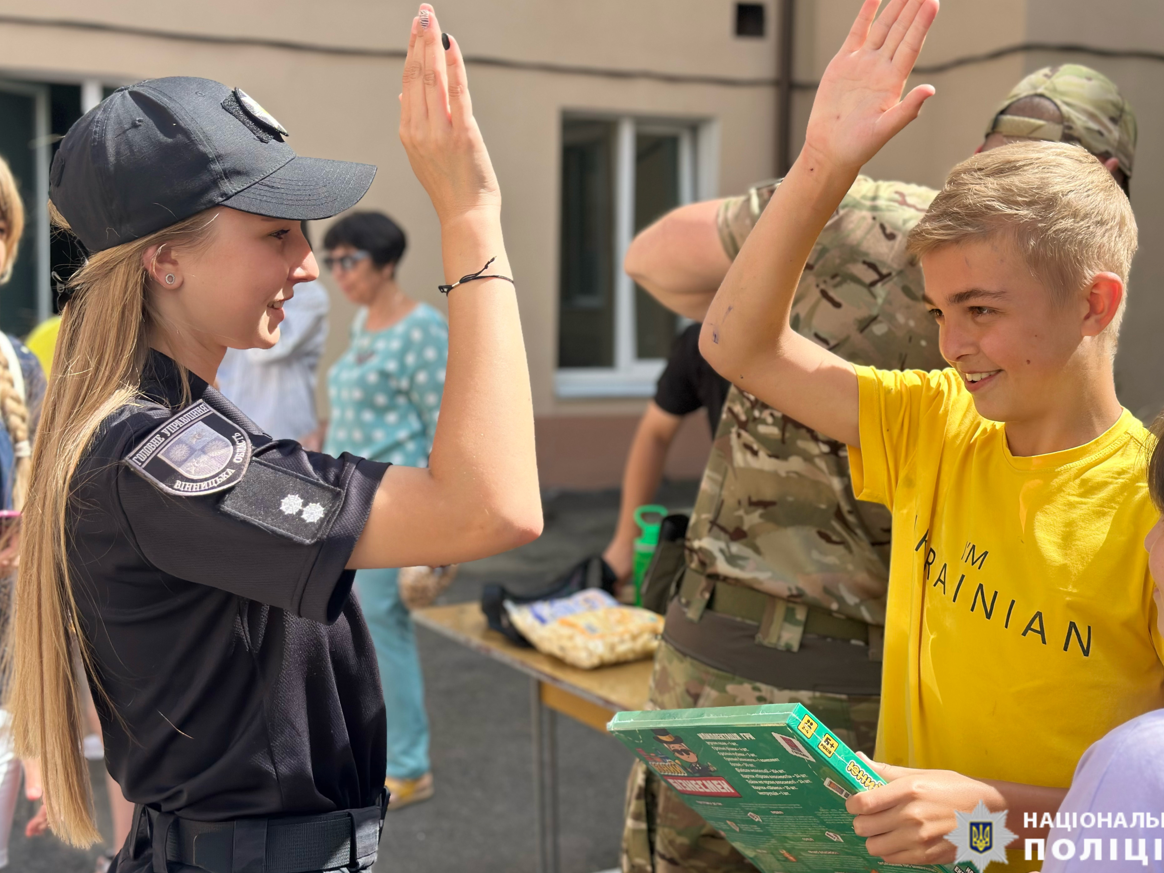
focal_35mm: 52
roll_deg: -1.3
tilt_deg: -5.5
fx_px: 1749
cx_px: 585
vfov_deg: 28.0
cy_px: 419
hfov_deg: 36.8
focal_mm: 6.86
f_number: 1.78
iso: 80
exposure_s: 1/1695
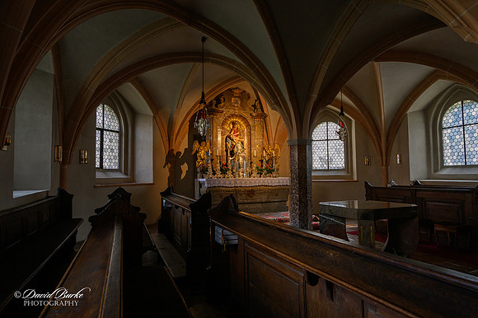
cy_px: 159
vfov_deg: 59.4
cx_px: 239
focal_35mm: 21
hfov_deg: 81.2
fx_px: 279
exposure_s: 1/8
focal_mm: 14
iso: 500
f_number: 6.3
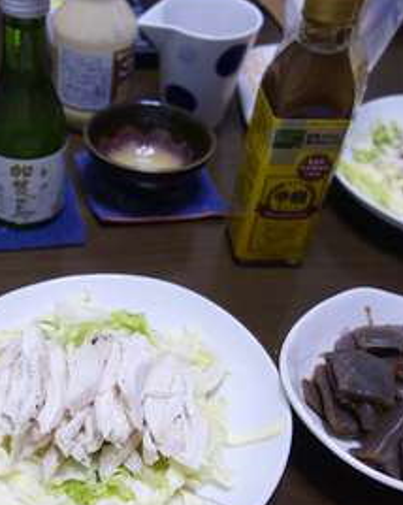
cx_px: 70
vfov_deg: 38.0
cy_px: 297
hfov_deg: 29.9
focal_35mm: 49
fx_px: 731
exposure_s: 1/30
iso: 320
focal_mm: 10.4
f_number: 1.8
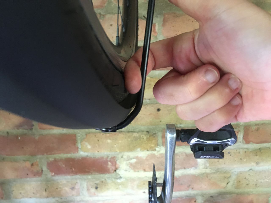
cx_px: 136
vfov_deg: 48.2
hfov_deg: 61.7
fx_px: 227
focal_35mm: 29
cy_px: 102
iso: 400
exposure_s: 1/17
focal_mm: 4.15
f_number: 2.2
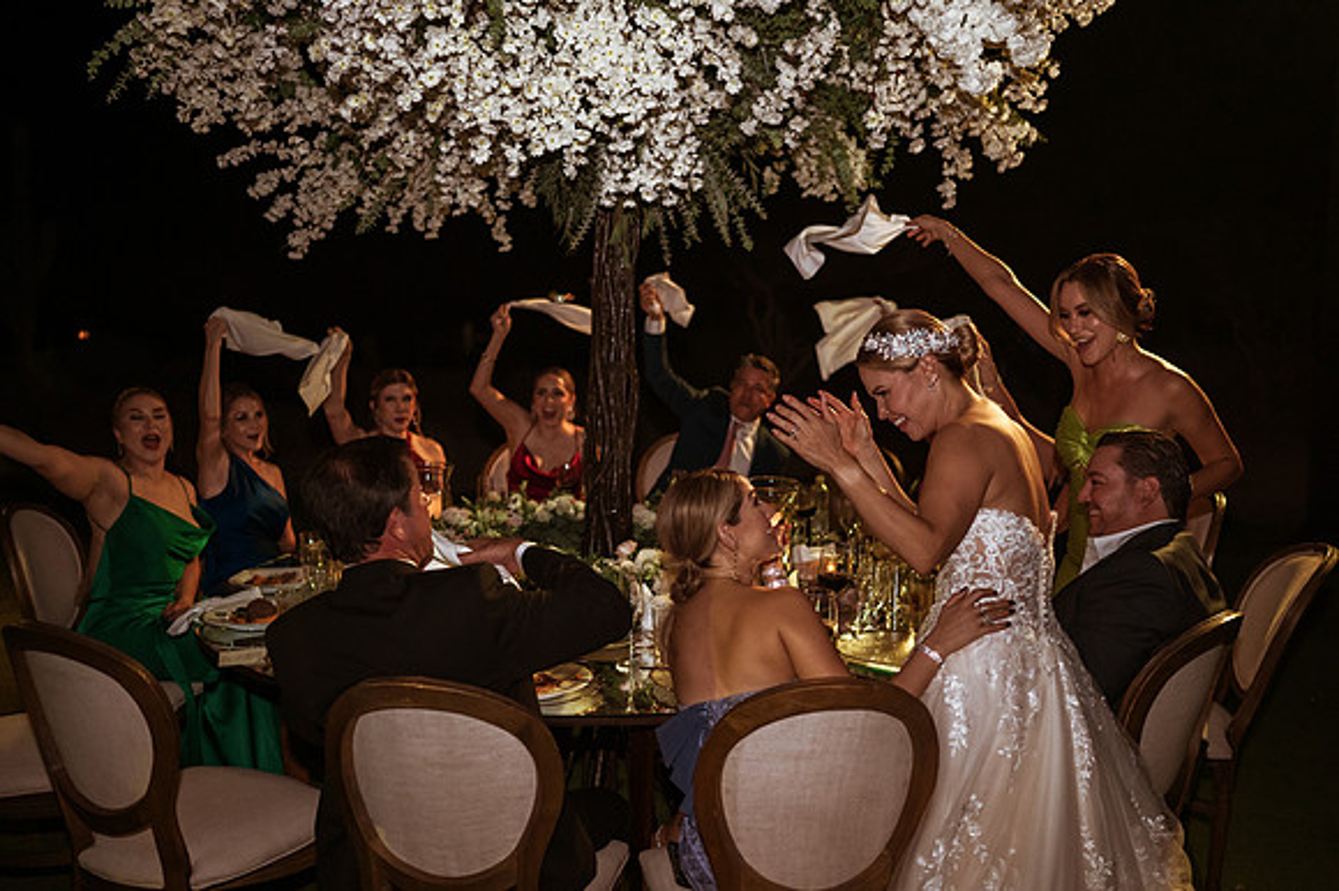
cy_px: 446
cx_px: 670
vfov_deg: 37.8
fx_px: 1301
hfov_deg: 54.5
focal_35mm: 35
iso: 3200
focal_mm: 35
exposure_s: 1/1000
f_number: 1.8
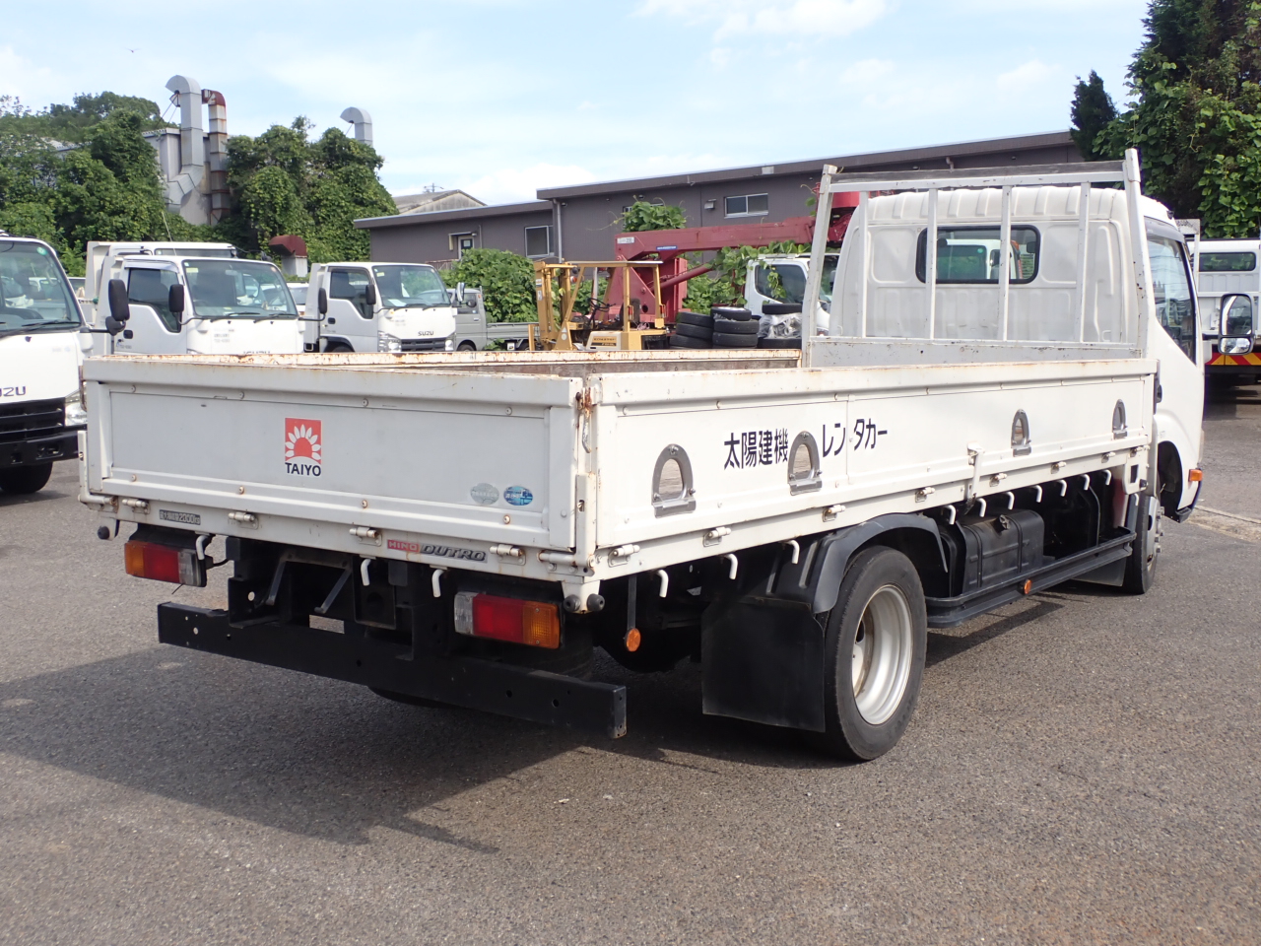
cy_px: 473
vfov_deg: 35.1
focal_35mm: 41
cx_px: 630
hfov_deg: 45.8
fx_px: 1494
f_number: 4
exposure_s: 1/400
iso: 100
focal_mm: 7.31
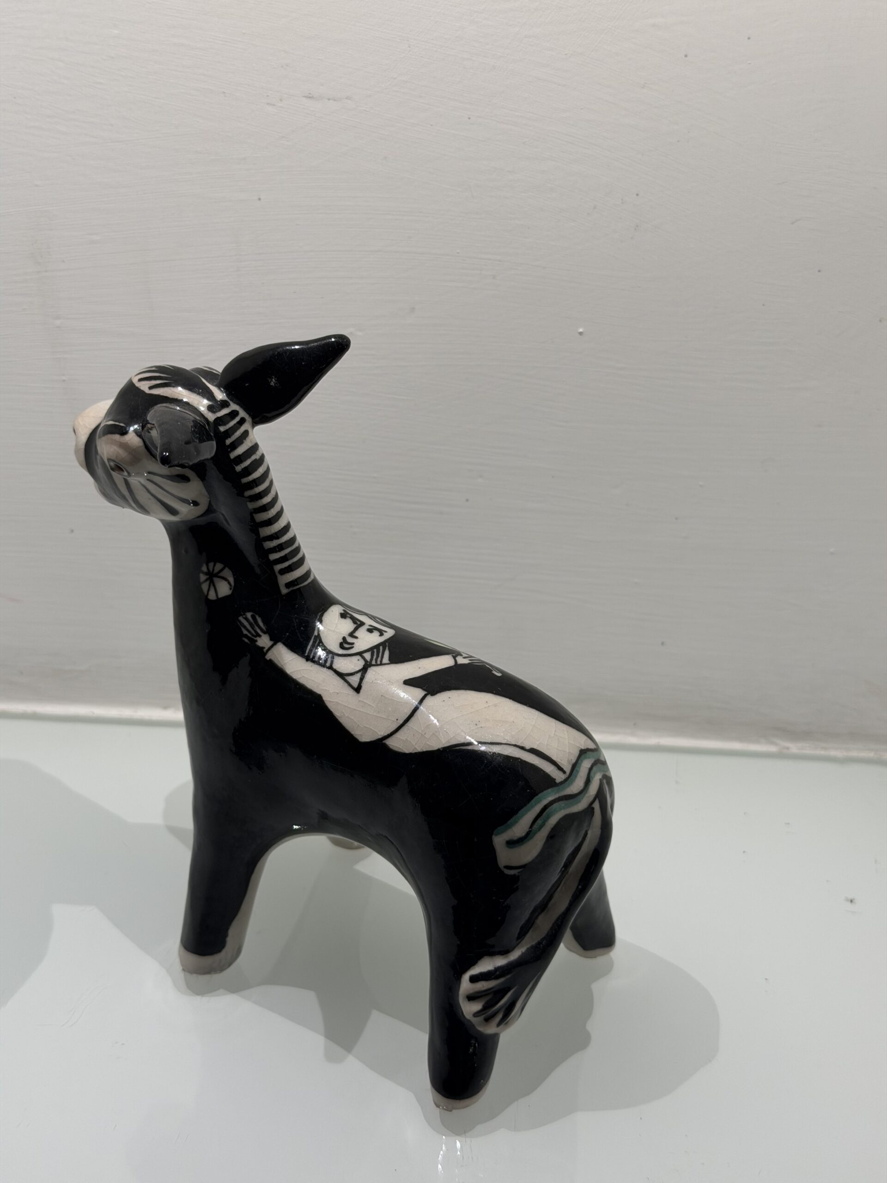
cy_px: 592
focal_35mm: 48
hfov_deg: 30.3
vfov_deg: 39.7
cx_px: 444
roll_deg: -3.1
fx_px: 1640
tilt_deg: -30.2
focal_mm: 6.76
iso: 50
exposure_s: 1/121
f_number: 1.78
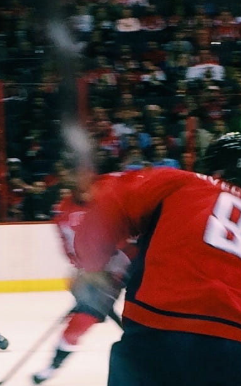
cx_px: 126
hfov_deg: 8.0
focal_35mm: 164
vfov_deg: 12.7
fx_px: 1725
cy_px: 336
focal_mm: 4.15
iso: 40
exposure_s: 1/60
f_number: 2.2
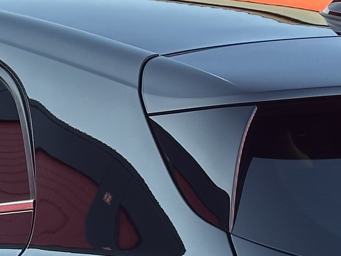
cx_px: 152
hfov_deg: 8.8
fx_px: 2207
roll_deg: -1.1
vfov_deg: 6.6
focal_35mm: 224
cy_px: 370
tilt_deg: -12.9
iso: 64
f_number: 1.78
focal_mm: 6.86
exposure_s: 1/195
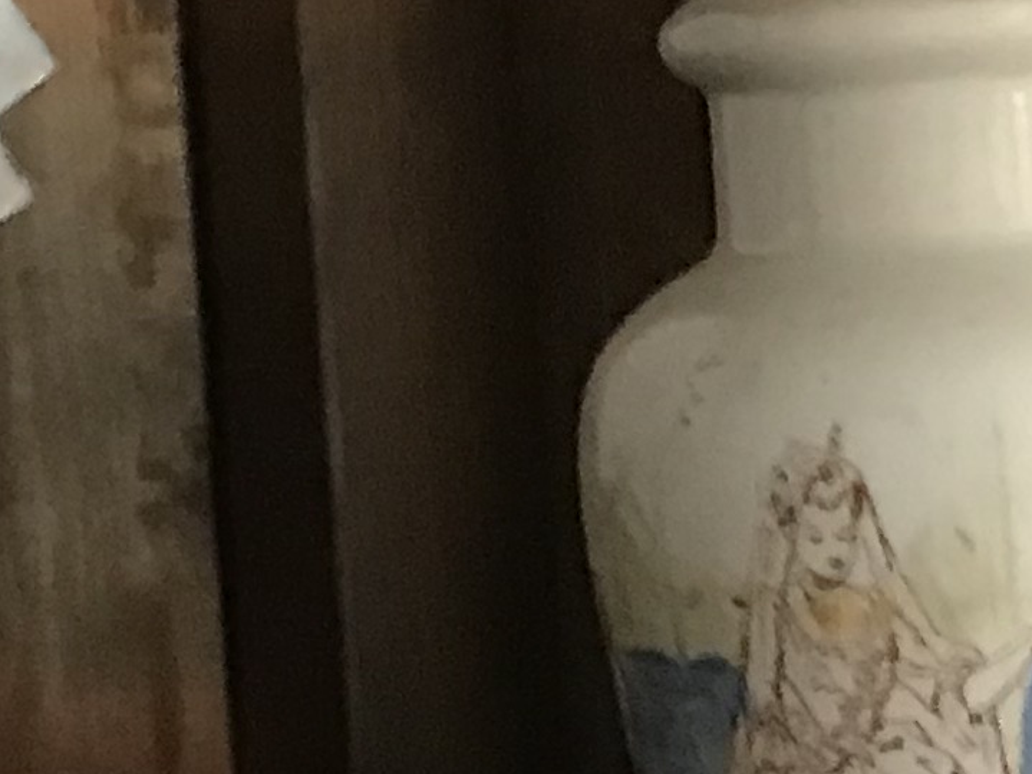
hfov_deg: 11.7
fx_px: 4680
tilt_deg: +8.4
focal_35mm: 157
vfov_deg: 9.2
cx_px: -792
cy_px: -336
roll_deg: +1.0
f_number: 1.8
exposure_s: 1/17
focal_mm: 3.99
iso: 100
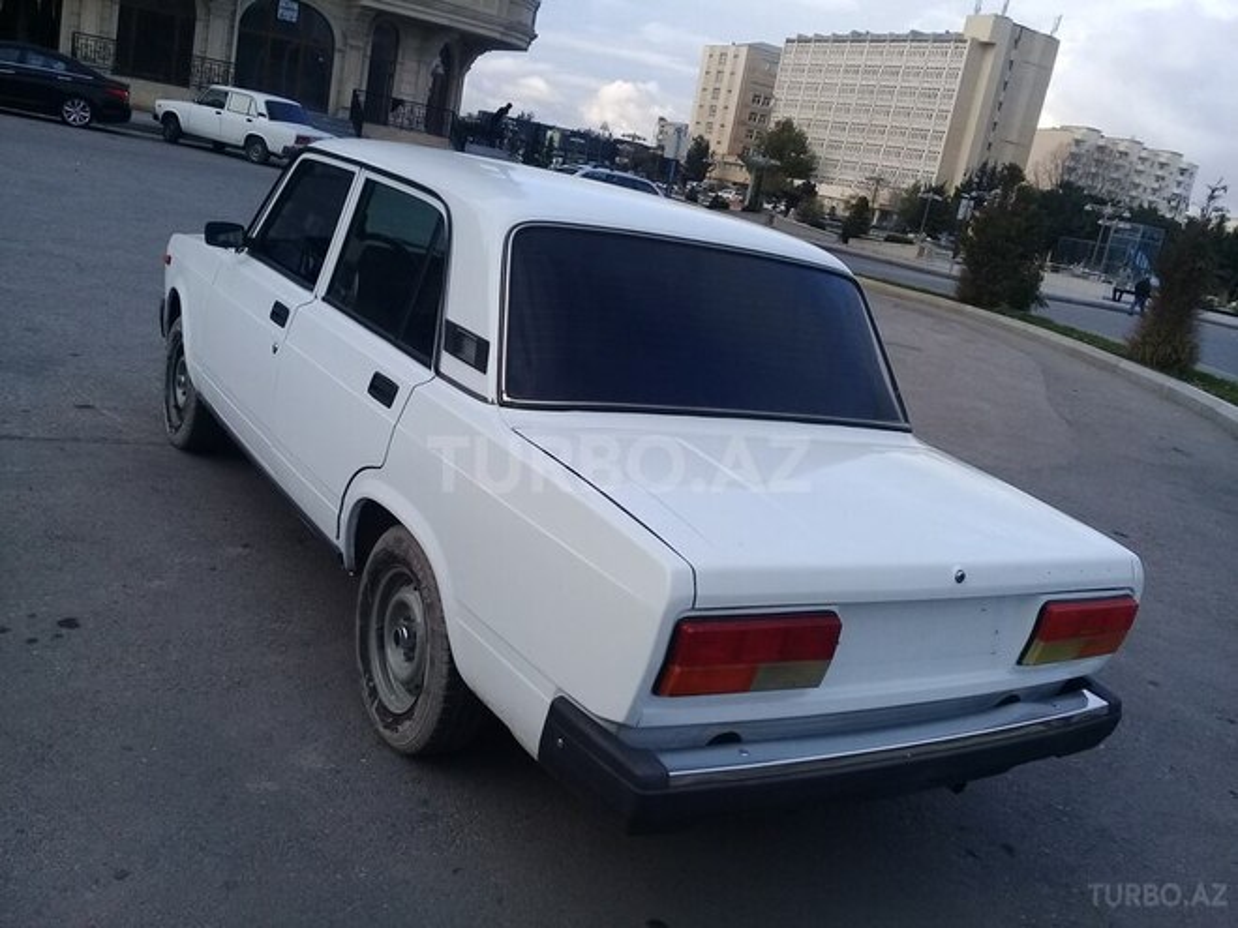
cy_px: 464
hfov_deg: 58.4
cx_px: 619
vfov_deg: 45.4
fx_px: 1109
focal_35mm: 31
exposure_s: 1/371
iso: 50
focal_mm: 3.3
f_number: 2.2
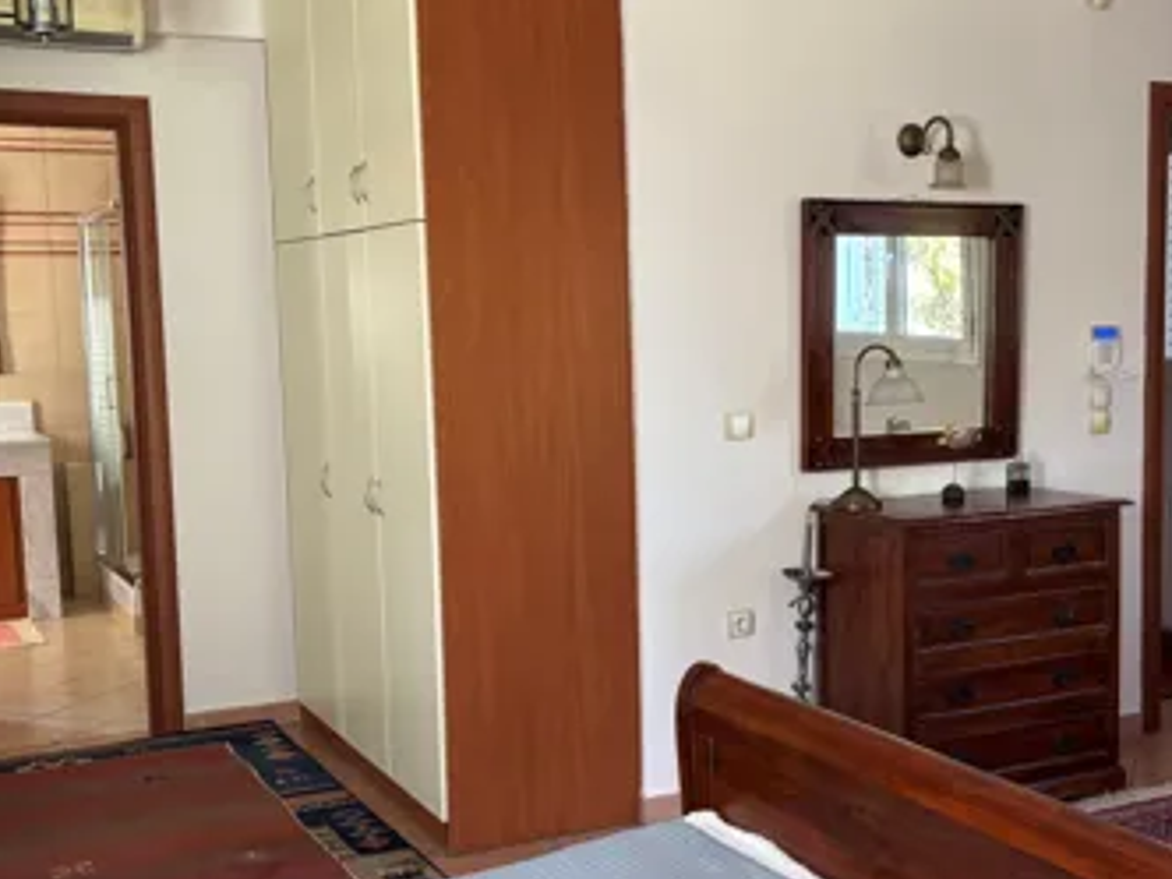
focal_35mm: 47
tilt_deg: -7.2
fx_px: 1591
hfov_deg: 40.1
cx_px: 741
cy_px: 494
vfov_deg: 30.8
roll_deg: +1.4
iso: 125
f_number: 1.6
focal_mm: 5.96
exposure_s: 1/95
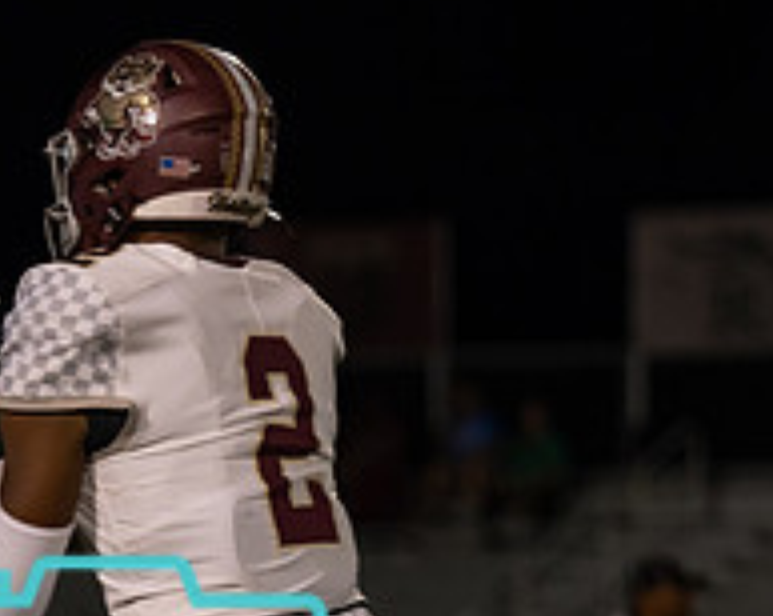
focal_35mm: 419
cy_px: 742
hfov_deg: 4.6
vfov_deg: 3.7
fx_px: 9576
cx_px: -184
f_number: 2.8
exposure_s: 1/1000
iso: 1000
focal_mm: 123
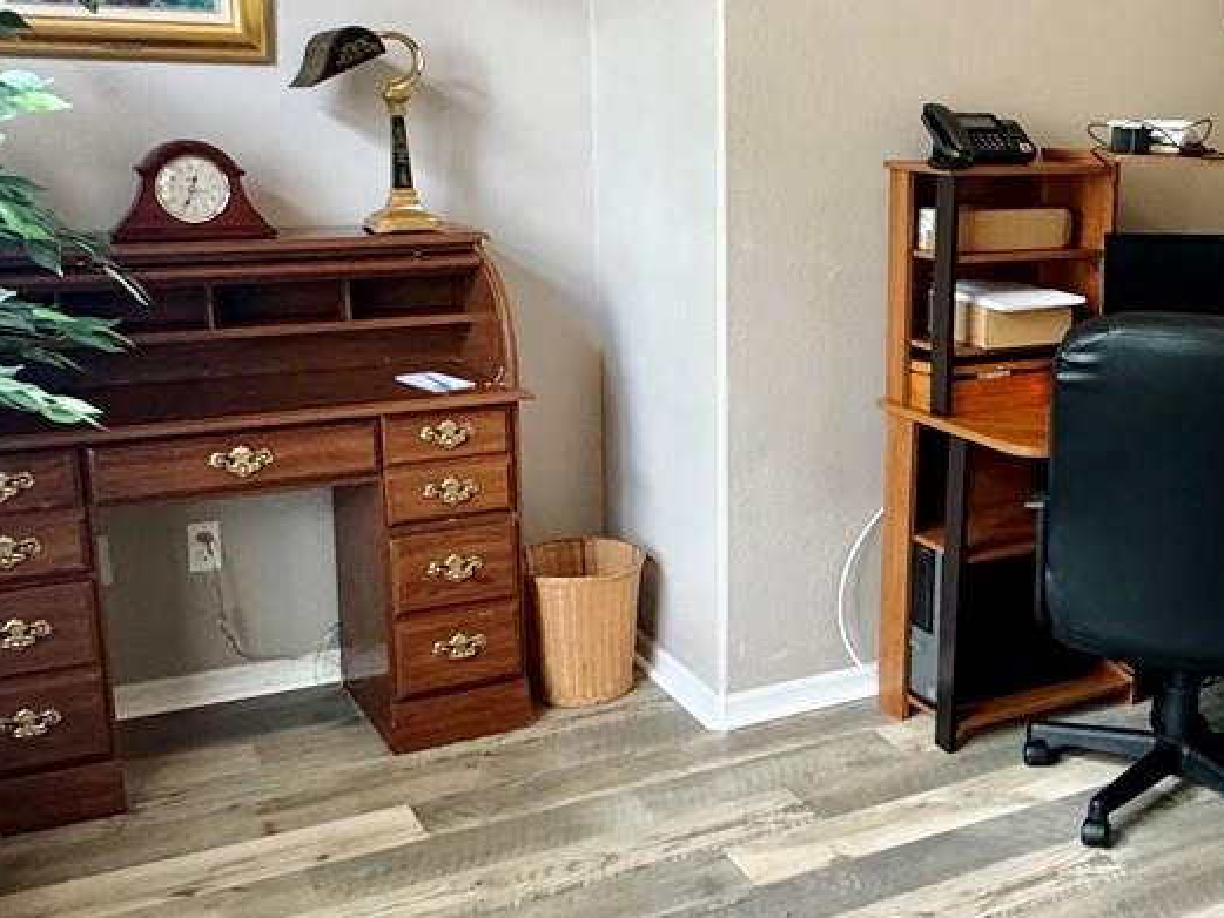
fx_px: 1521
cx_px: 919
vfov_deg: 33.6
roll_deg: -1.3
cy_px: 451
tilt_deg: -13.8
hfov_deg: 42.5
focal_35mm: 43
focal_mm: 2.22
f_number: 2.2
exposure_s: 1/60
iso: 500
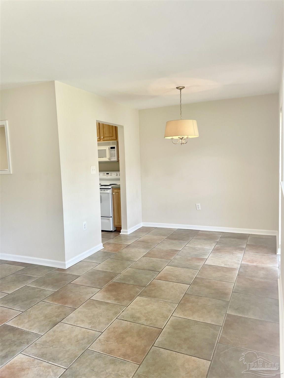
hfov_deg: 53.1
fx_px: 284
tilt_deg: -6.0
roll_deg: +2.7
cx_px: 142
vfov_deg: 67.3
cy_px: 189
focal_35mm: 26
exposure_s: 1/120
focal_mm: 4.2
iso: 50
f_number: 1.6
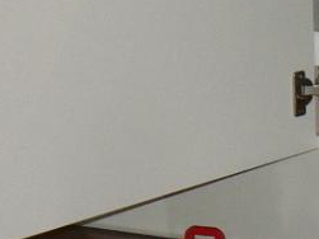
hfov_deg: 9.3
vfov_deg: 7.1
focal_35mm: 208
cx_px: 460
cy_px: 11
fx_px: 1916
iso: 400
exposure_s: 1/60
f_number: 4.4
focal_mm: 9.1
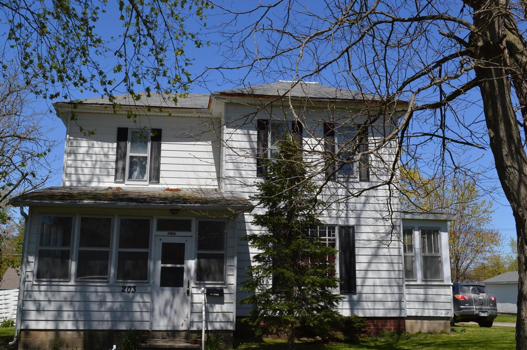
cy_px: 152
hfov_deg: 47.5
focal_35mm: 41
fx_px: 599
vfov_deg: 32.5
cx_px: 256
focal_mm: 24
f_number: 8
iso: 100
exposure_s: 1/250
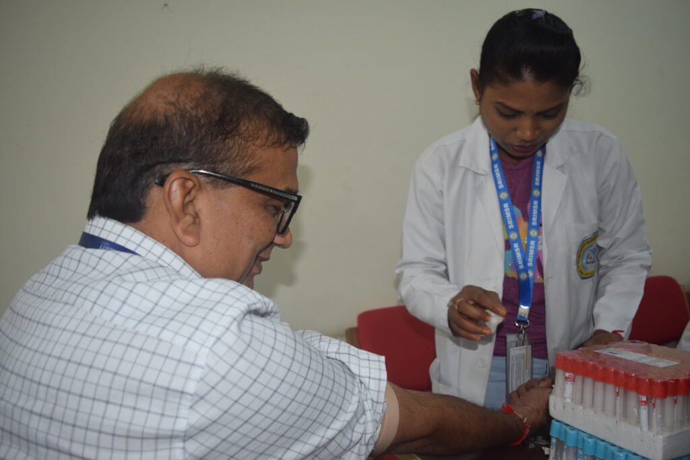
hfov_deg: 61.9
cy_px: 230
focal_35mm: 30
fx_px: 575
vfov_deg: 43.6
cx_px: 345
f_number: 3.5
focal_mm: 20
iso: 800
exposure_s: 1/125
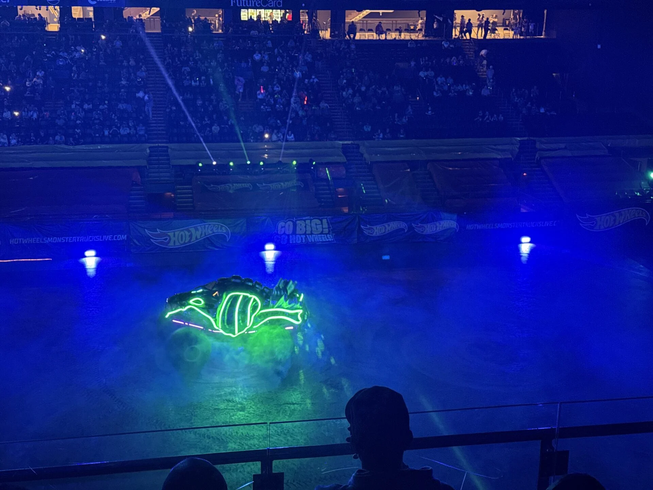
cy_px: 245
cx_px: 326
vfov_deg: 30.3
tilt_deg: -18.0
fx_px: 905
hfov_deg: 39.7
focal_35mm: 48
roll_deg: -0.8
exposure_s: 1/23
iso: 640
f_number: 1.78
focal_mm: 6.76
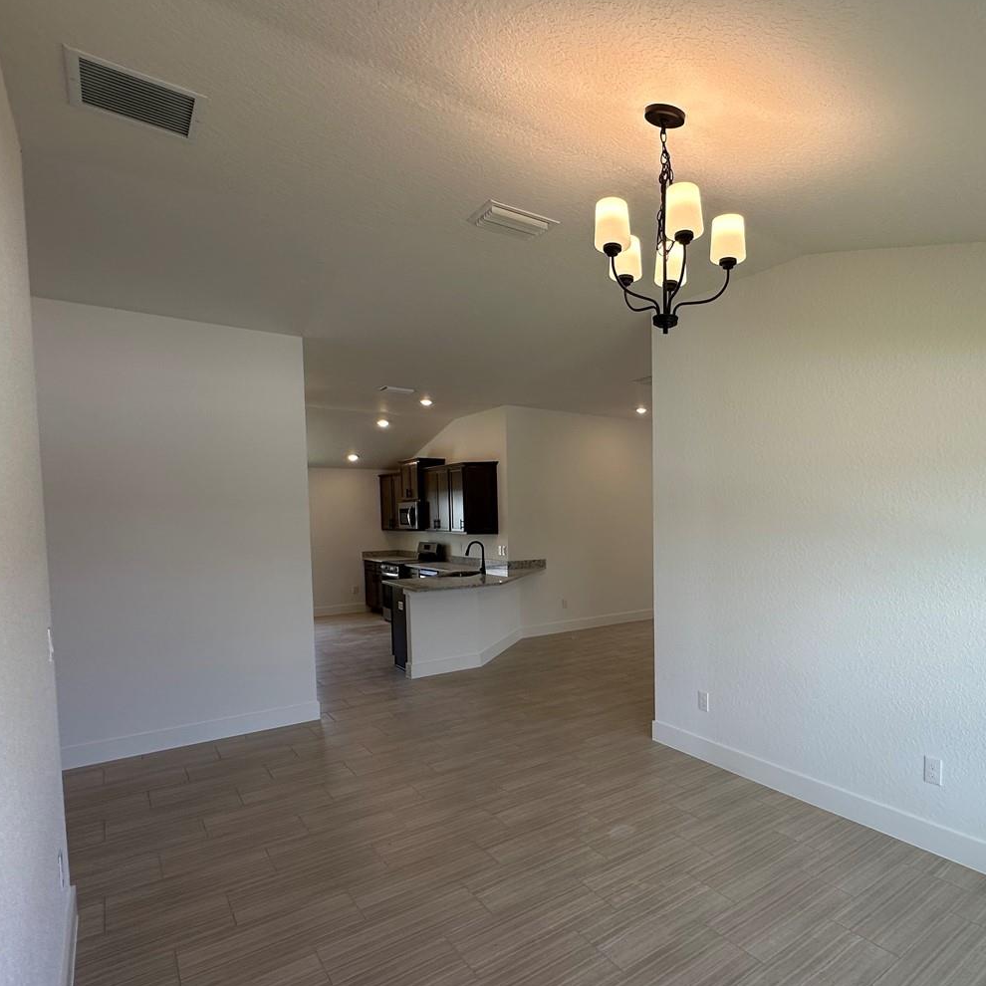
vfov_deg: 74.5
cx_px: 643
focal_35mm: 20
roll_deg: +0.2
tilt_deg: -3.5
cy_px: 553
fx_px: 645
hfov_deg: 72.9
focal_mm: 2.22
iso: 50
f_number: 2.2
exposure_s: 1/120
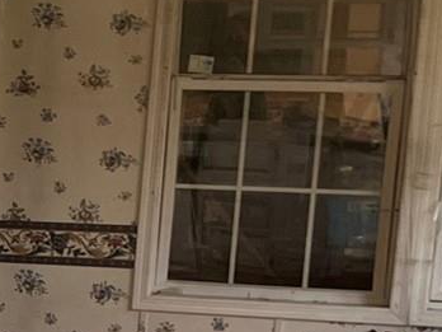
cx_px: -650
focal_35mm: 153
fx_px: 1954
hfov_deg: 10.8
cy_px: 329
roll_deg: -0.7
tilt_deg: -9.0
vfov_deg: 9.6
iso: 50
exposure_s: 1/299
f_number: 1.6
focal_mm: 5.1
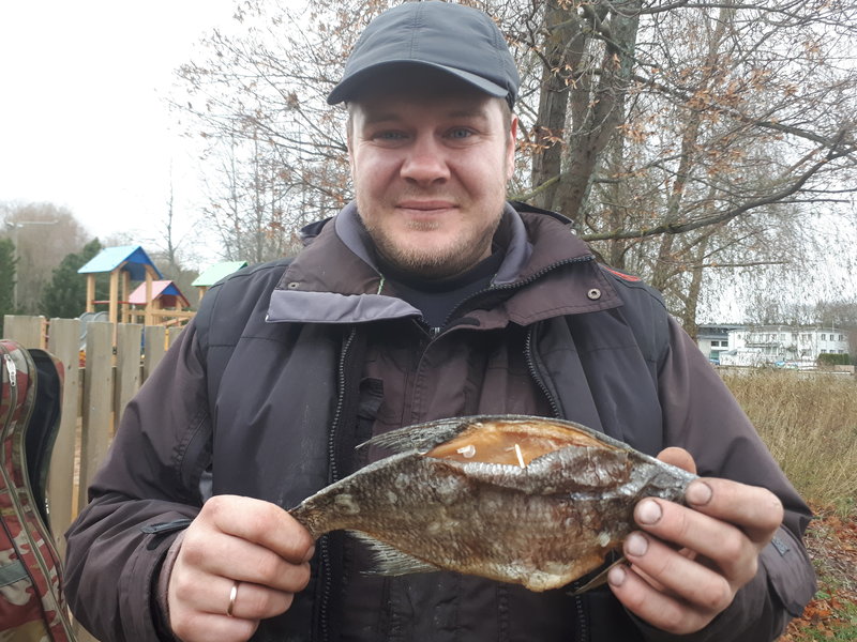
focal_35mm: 27
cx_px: 428
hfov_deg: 65.3
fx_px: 668
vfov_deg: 51.4
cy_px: 321
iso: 50
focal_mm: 3.6
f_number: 1.9
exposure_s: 1/50
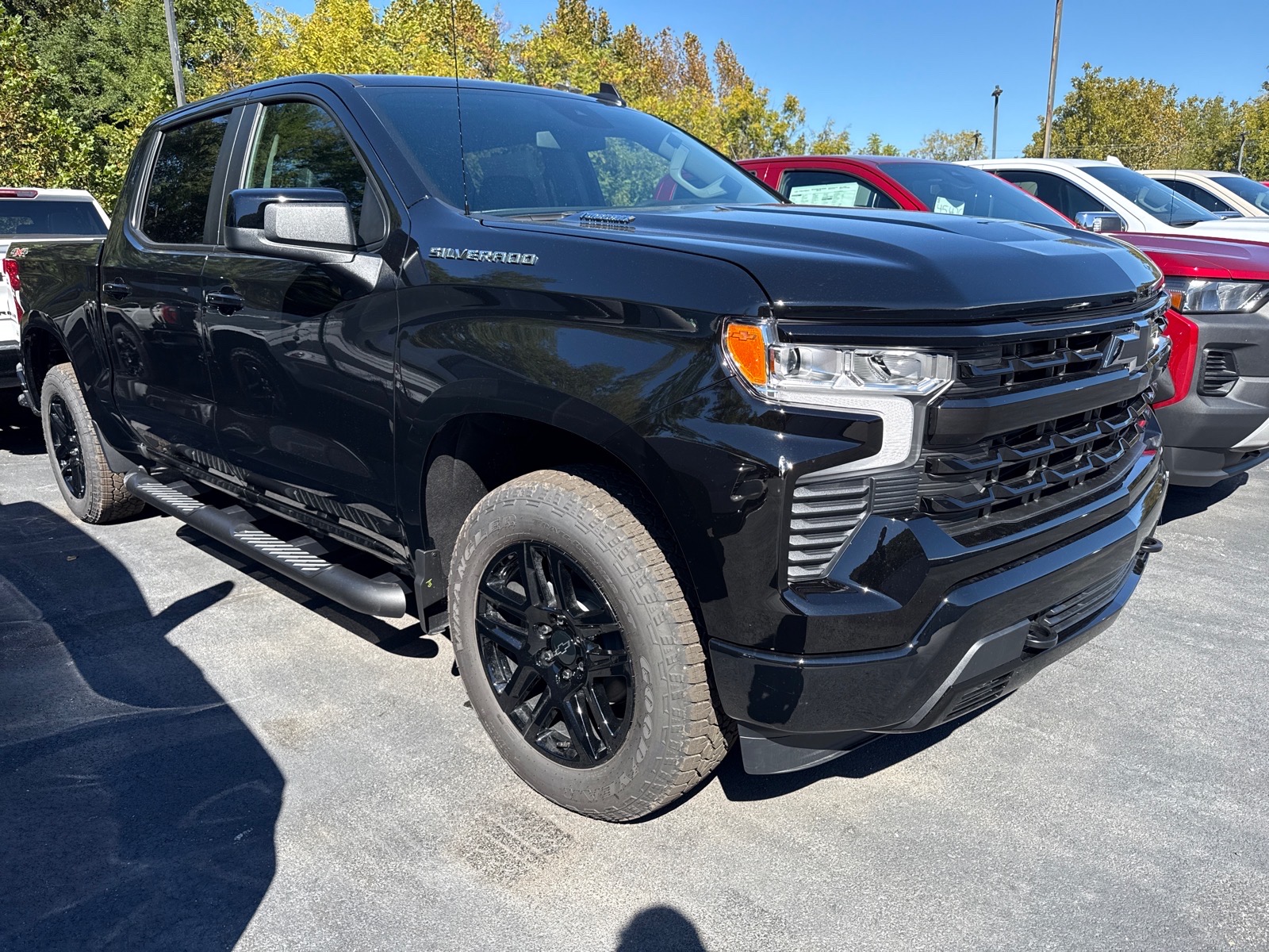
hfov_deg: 71.6
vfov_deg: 56.8
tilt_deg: -14.5
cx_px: 634
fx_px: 880
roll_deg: +0.7
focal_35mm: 24
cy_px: 476
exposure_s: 1/1727
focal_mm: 6.76
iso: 100
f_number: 1.78
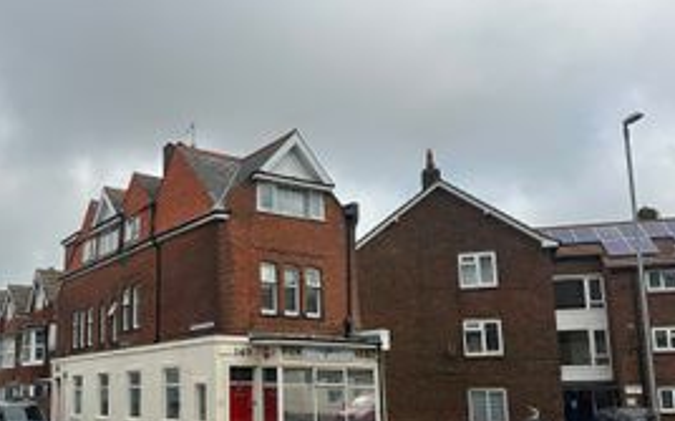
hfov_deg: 50.5
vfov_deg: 33.2
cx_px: 214
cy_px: 285
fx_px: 698
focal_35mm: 38
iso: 80
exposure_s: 1/4545
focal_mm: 6.86
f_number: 1.78
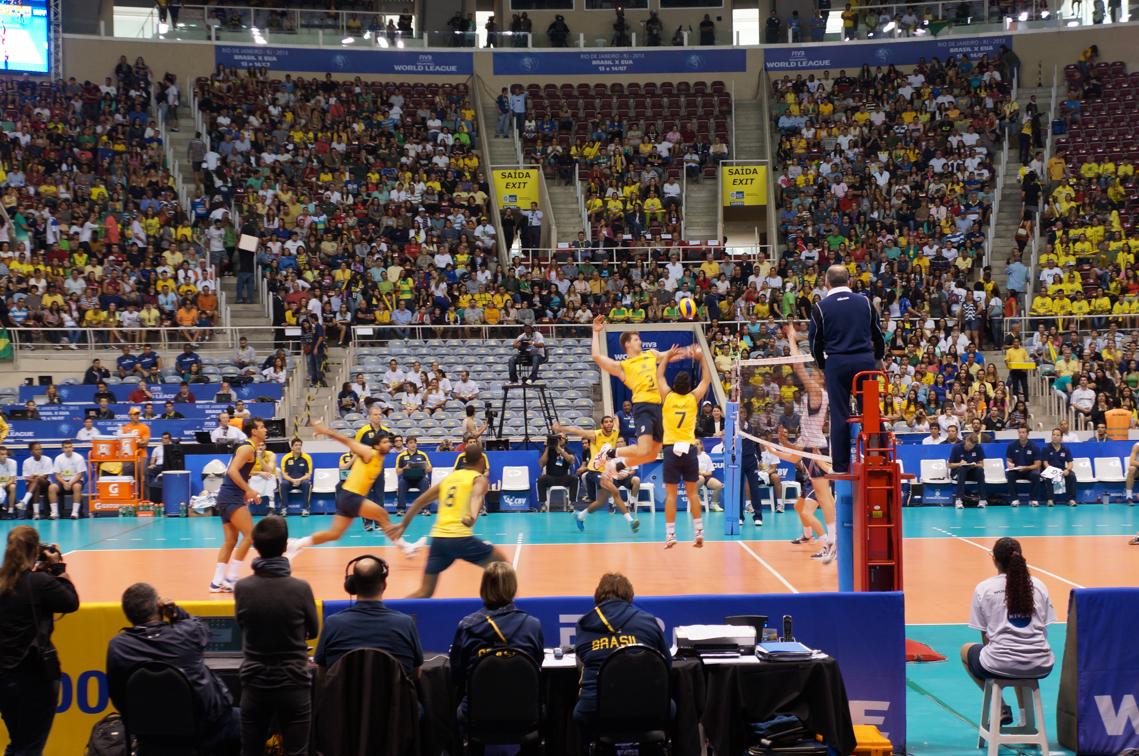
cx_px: 570
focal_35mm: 60
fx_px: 1896
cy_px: 378
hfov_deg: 33.4
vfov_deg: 22.6
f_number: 5
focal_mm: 40
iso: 500
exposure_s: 1/60
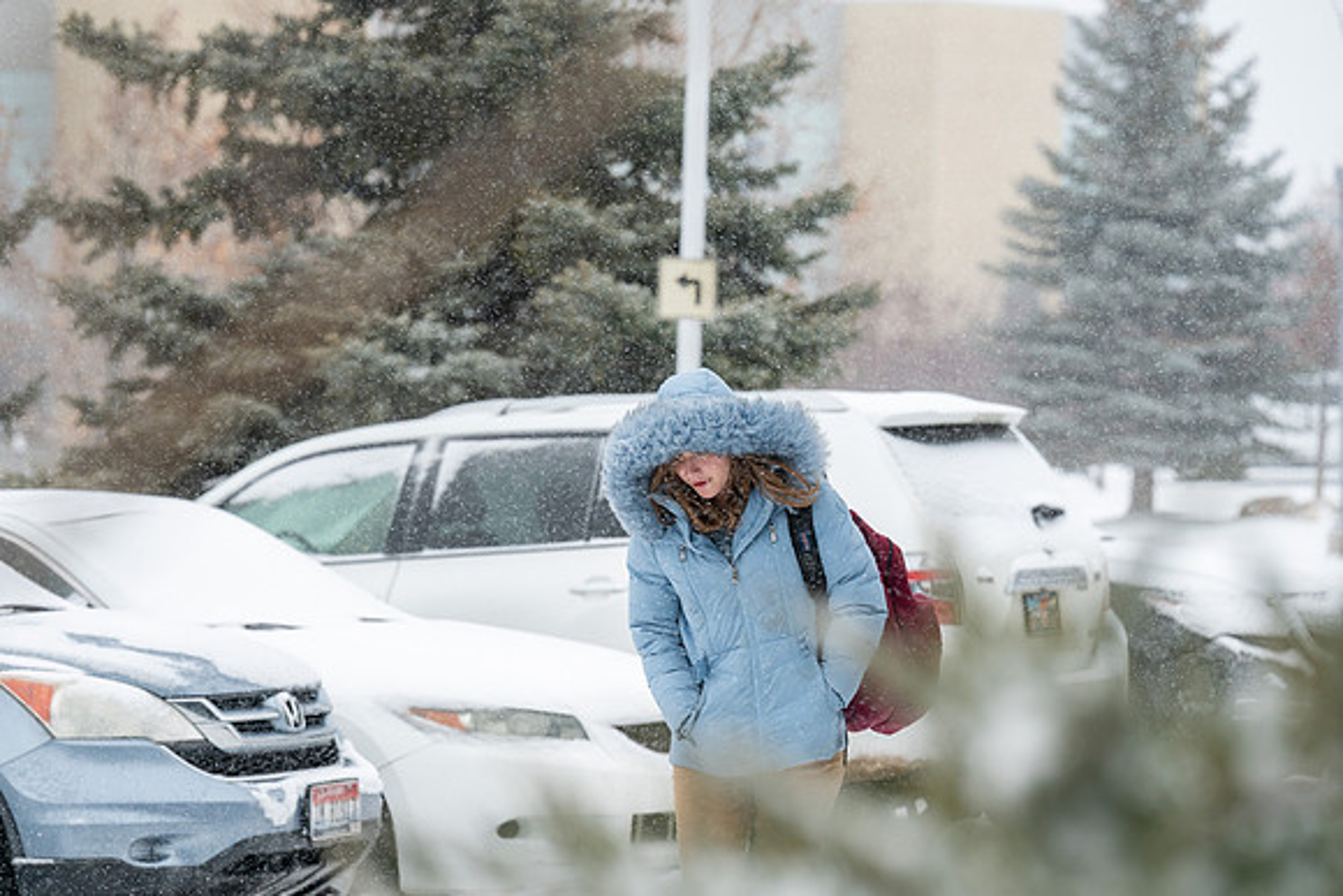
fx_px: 6157
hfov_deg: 12.4
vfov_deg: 8.3
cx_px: 672
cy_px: 448
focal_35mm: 165
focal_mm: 165
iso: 500
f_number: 5.6
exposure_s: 1/800
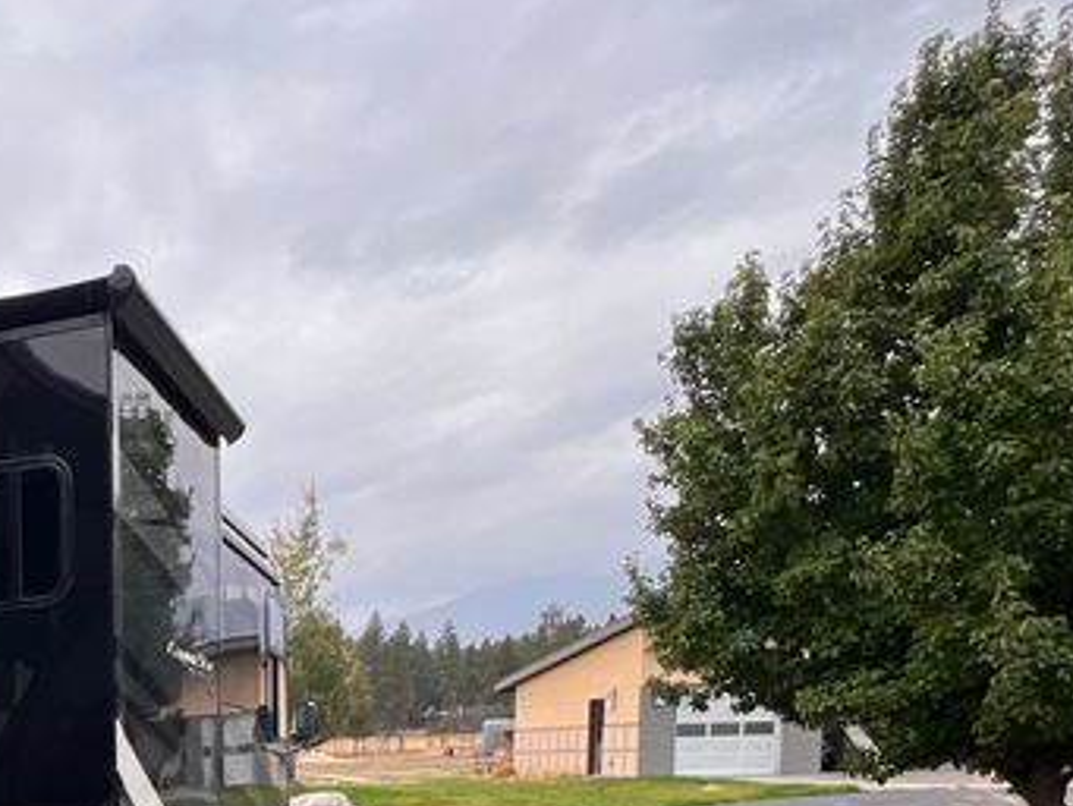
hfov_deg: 35.9
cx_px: -249
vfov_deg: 32.6
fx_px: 1209
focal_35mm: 39
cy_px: 875
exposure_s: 1/153
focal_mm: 1.57
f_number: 1.8
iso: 32
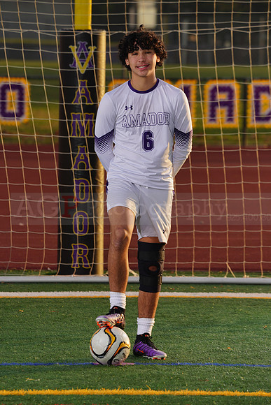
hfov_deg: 4.9
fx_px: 3182
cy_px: 202
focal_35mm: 282
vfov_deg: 7.3
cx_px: 136
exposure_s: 1/200
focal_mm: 282
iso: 100
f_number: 8
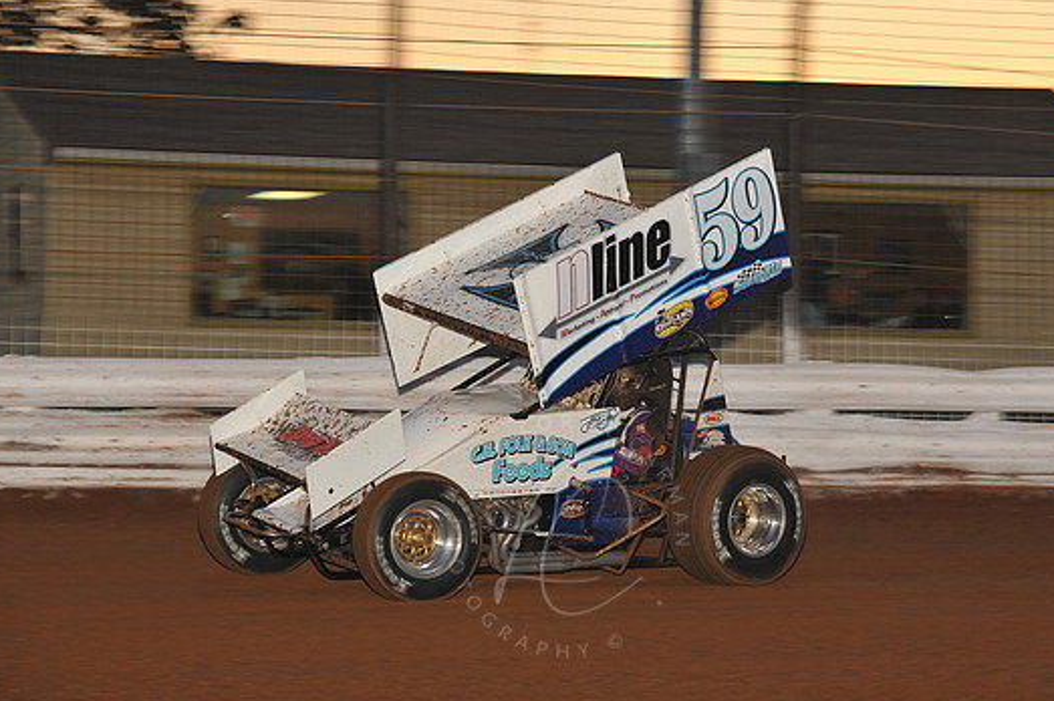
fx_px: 3891
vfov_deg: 10.3
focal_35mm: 133
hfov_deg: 15.4
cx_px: 566
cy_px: 350
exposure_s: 1/320
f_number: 6.3
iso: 640
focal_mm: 120
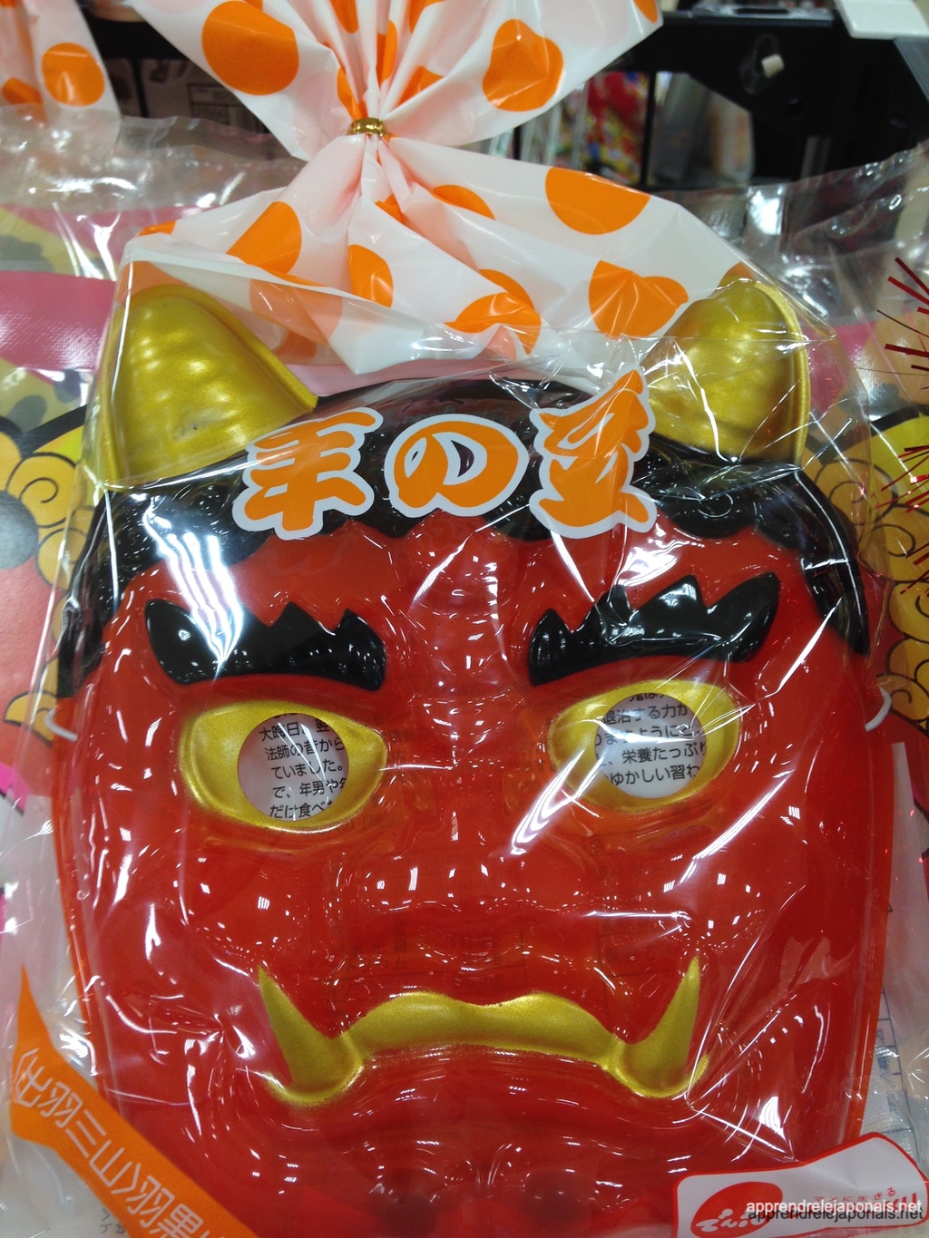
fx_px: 1181
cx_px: 464
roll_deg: -0.5
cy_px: 619
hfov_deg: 43.0
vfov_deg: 55.3
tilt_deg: -39.6
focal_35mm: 33
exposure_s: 1/60
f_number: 2.4
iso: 50
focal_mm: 4.12
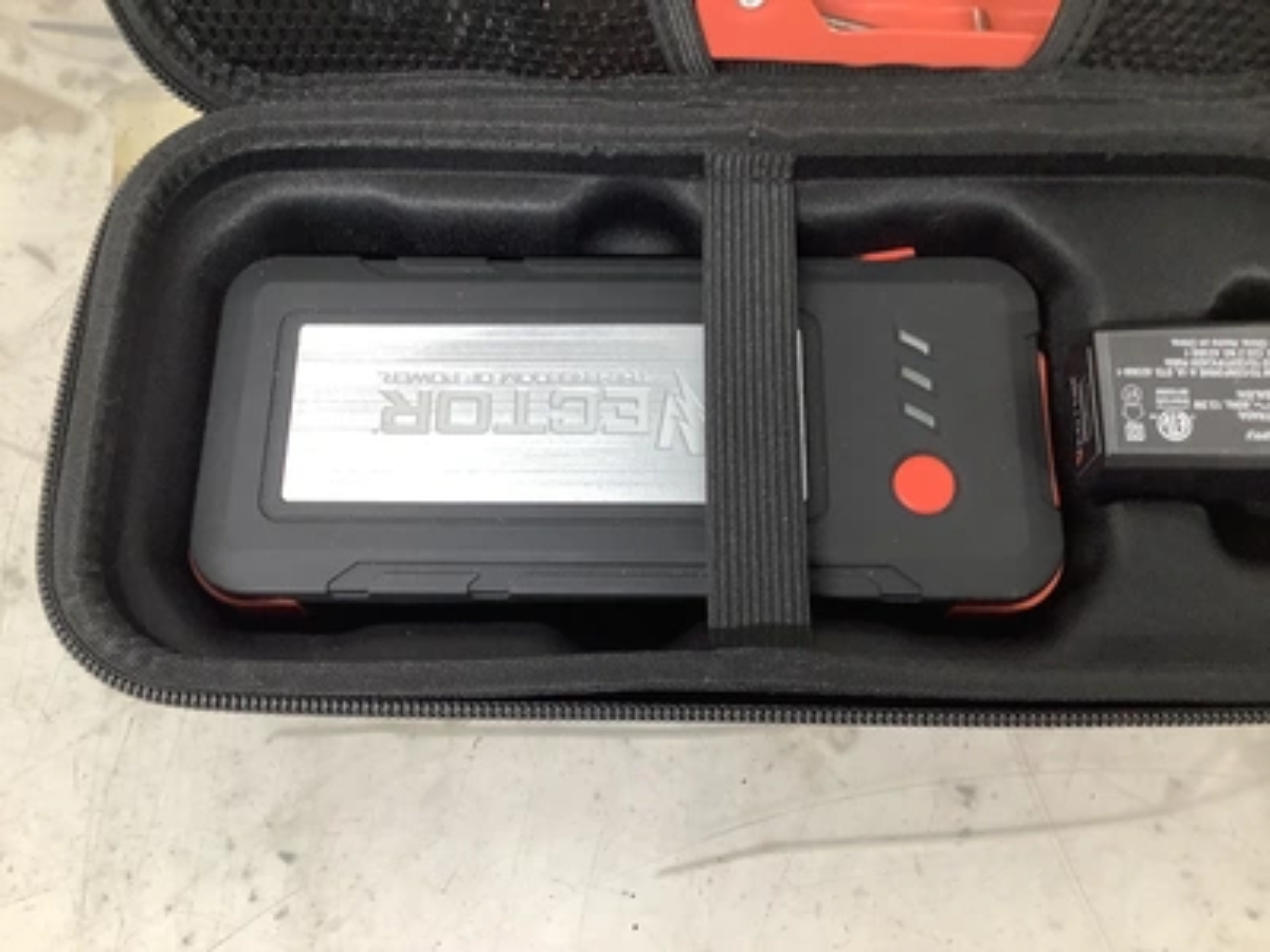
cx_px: 635
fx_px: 1137
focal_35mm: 31
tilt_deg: -72.5
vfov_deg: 45.4
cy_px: 476
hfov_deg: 58.4
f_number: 2.4
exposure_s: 1/60
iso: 100
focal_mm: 3.3
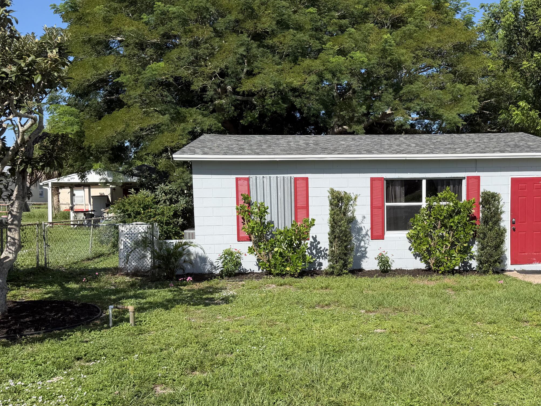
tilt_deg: -5.3
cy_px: 227
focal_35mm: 36
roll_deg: +0.1
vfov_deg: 39.6
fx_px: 563
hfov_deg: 50.6
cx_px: 353
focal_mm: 6.76
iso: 80
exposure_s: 1/3953
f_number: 1.78
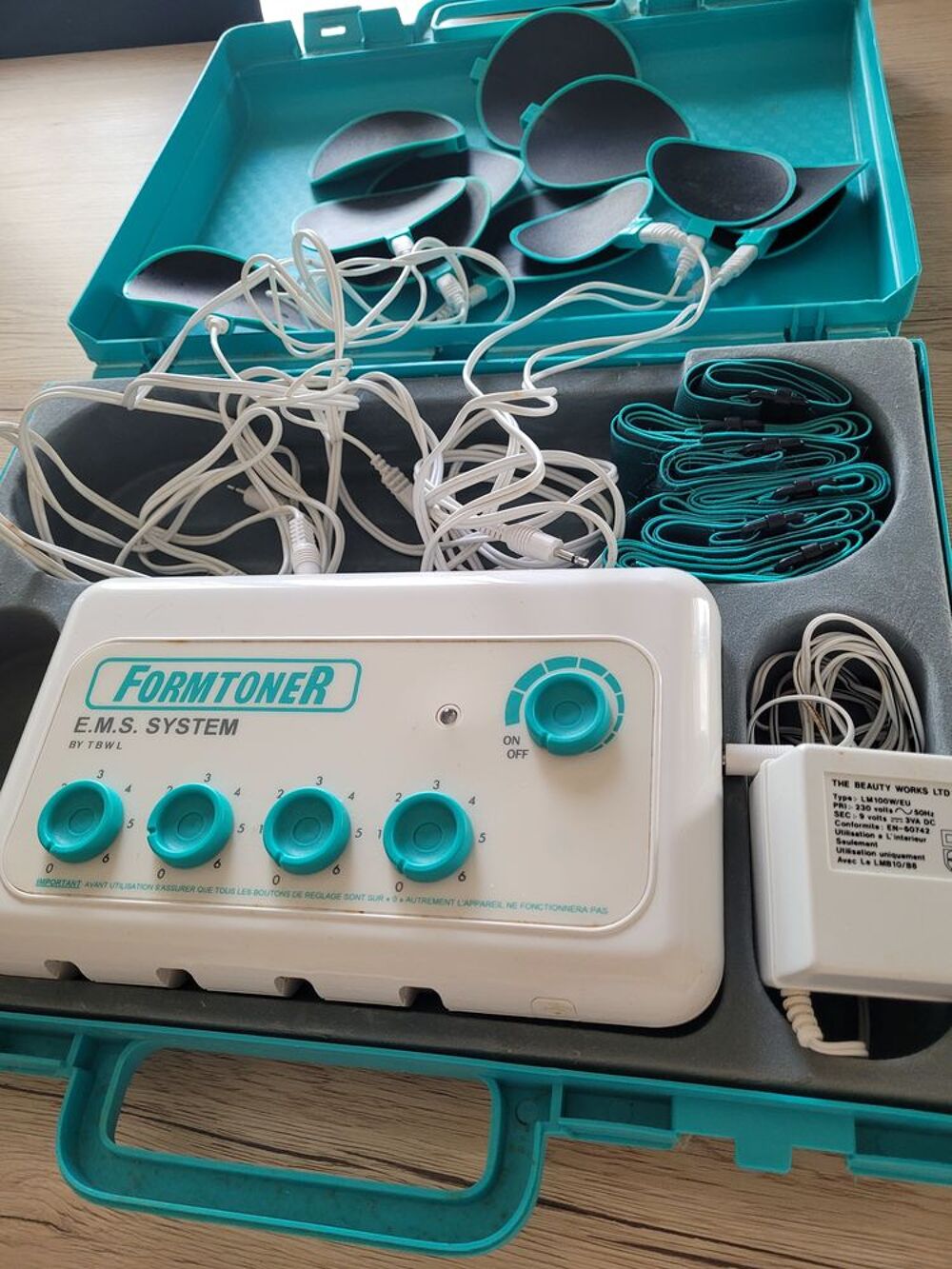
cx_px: 476
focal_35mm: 26
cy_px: 634
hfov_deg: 53.1
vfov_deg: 67.3
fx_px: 953
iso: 200
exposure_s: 1/100
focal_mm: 5.4
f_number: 1.8
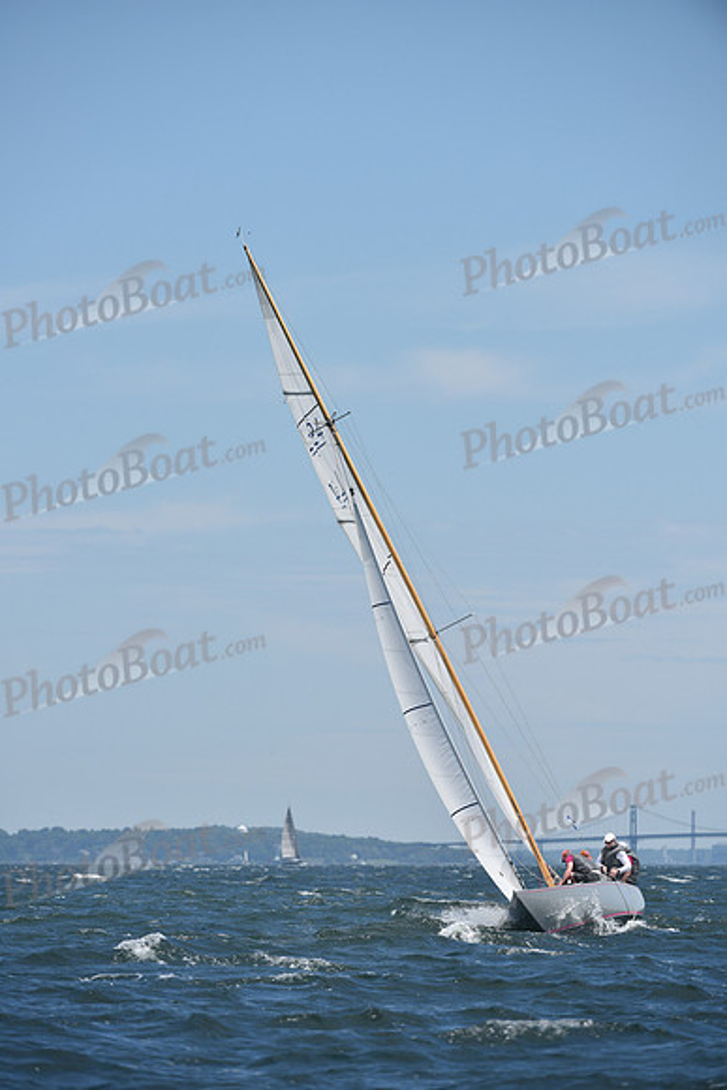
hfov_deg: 4.9
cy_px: 545
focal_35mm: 280
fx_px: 8476
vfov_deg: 7.4
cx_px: 364
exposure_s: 1/1600
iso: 250
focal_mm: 280
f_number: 5.6
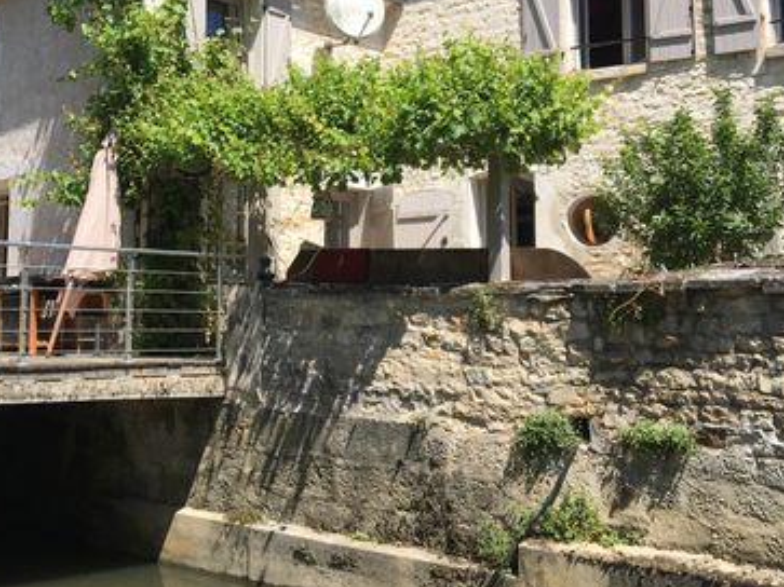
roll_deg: -1.2
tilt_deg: +7.9
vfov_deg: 30.0
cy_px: 188
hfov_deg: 39.3
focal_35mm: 48
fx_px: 1087
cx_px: 274
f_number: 2.2
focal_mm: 4.15
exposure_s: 1/1166
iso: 25
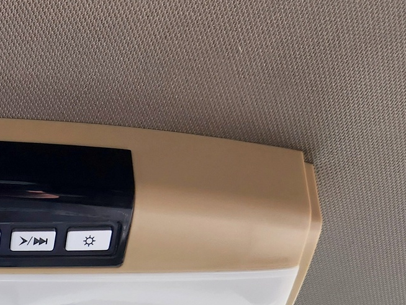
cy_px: 373
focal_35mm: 72
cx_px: -127
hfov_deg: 23.7
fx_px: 845
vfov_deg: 19.2
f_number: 1.8
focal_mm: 5.4
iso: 100
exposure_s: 1/180
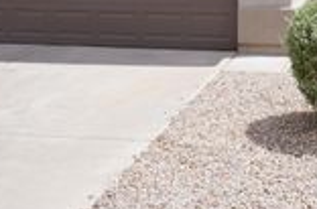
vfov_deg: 16.5
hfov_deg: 26.0
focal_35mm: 77
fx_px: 676
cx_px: 250
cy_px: -75
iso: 100
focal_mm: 16
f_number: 10
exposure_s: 1/160
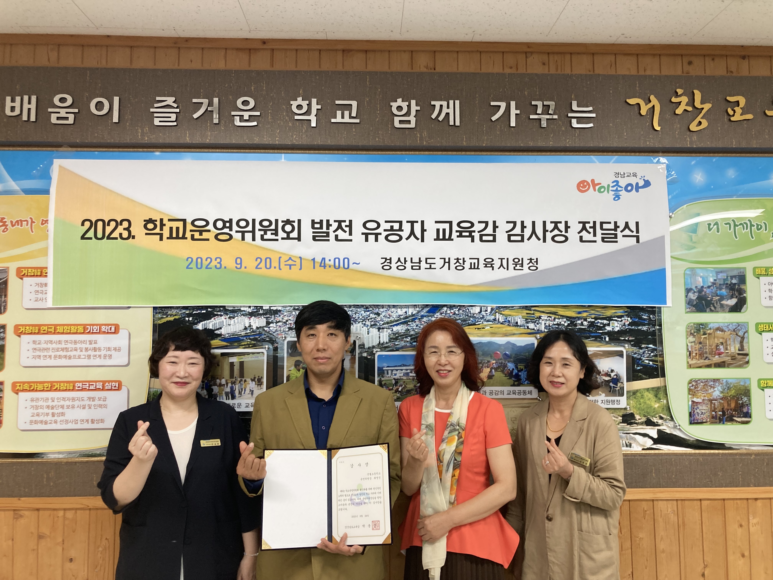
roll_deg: -1.4
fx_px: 625
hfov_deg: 63.4
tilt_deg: +4.3
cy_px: 290
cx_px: 386
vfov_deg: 49.7
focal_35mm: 28
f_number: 1.8
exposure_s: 1/60
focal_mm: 3.99
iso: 100
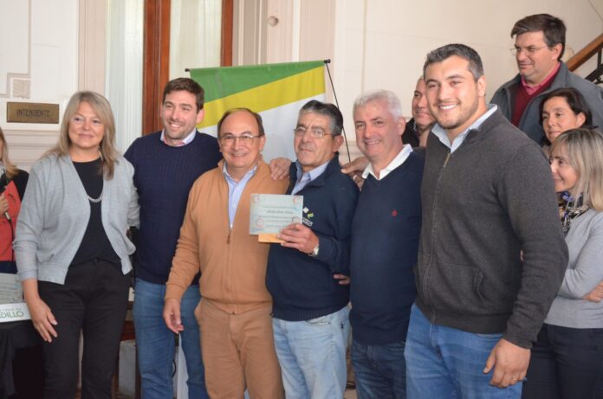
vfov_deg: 23.7
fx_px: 953
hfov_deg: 35.1
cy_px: 200
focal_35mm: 57
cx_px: 302
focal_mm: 38
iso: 2500
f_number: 5
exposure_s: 1/60
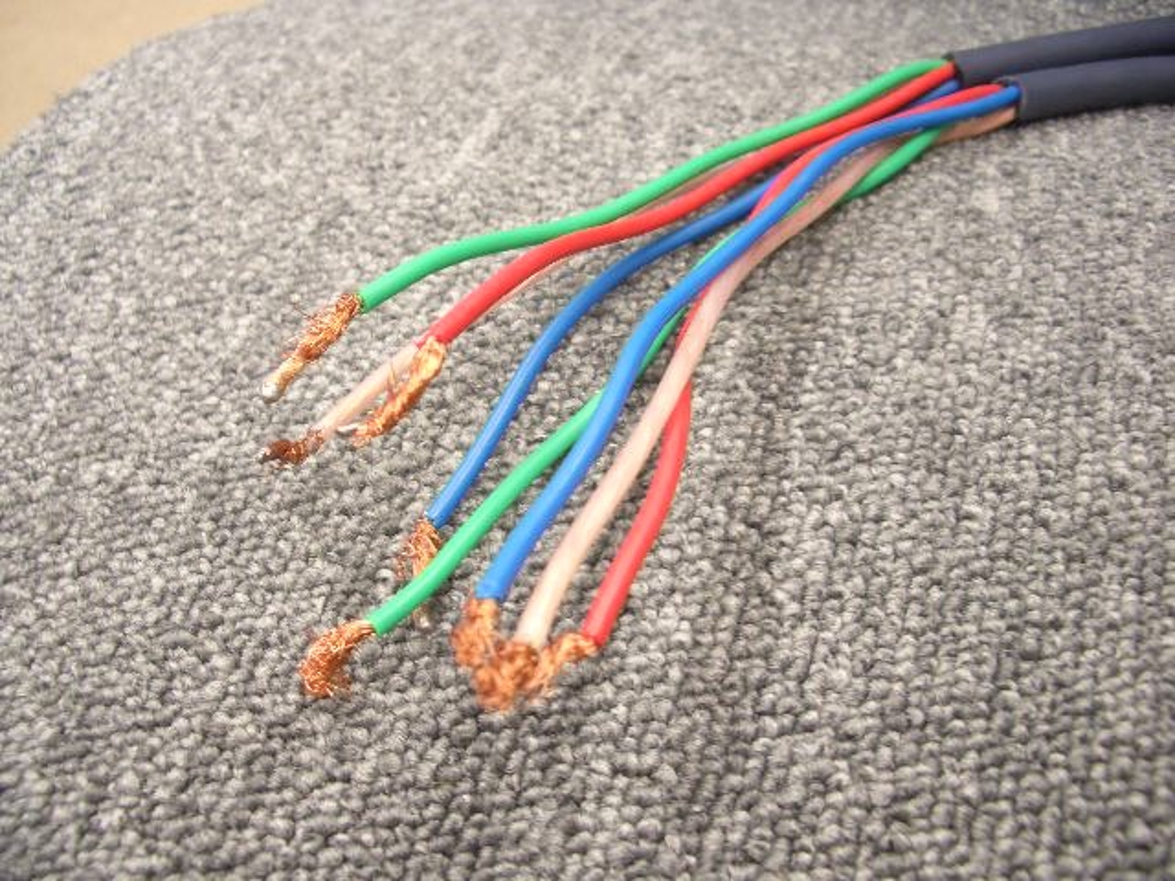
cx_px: 588
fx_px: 1188
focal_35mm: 35
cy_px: 440
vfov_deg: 40.7
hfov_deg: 52.6
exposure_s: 1/10
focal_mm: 5.8
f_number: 2.6
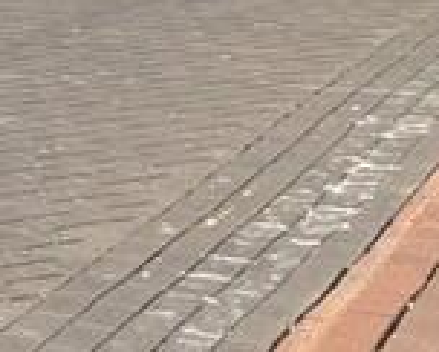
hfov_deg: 9.1
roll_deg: +0.4
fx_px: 2225
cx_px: -878
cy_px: -701
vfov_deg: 7.8
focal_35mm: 171
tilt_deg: +7.8
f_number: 1.6
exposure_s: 1/2342
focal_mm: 5.96
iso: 50
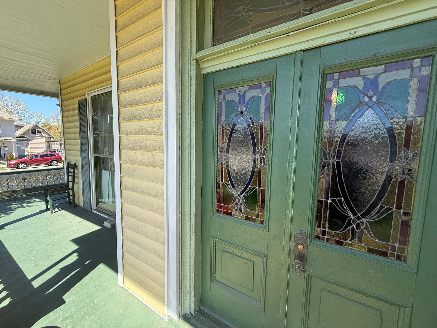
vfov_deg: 85.7
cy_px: 164
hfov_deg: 102.1
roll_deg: -1.0
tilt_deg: -5.3
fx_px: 177
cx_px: 218
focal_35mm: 14
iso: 50
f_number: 2.2
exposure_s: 1/357
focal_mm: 2.22
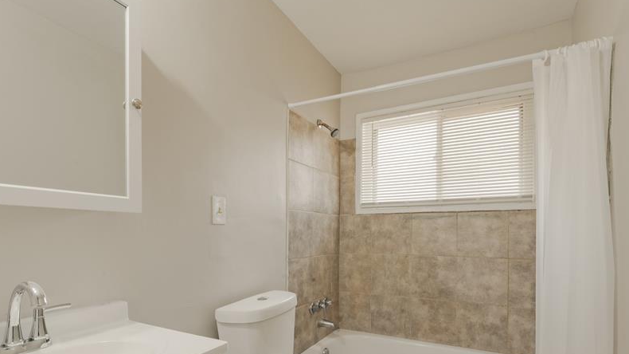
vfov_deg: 57.0
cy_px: 236
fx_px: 317
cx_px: 320
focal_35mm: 19
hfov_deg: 89.6
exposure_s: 1/15
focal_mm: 14
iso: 400
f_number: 18
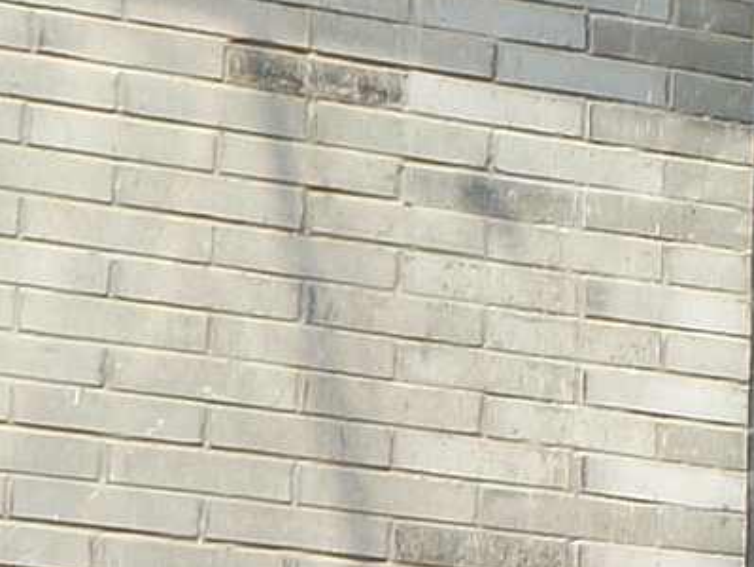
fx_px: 6170
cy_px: 590
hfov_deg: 6.1
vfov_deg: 5.2
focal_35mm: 283
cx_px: 2721
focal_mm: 22
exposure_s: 1/200
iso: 200
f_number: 7.1
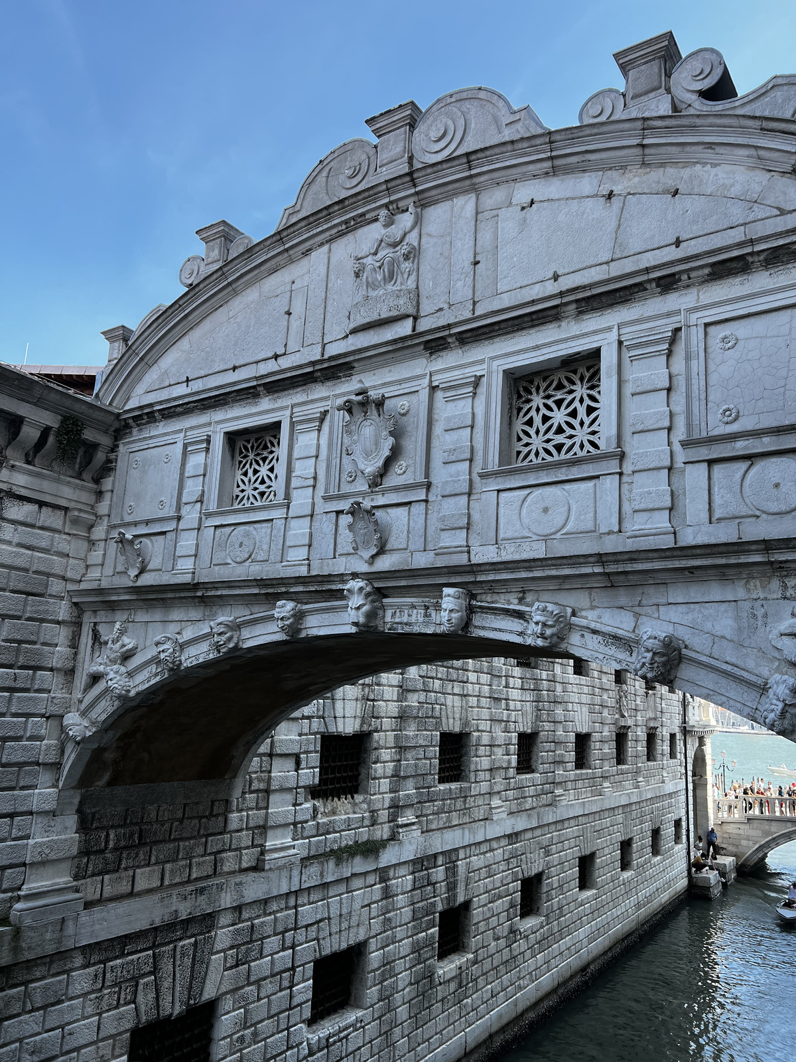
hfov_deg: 53.1
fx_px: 797
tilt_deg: +11.4
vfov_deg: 67.3
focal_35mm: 26
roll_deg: -2.9
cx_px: 398
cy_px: 531
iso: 50
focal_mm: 5.7
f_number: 1.5
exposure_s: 1/965
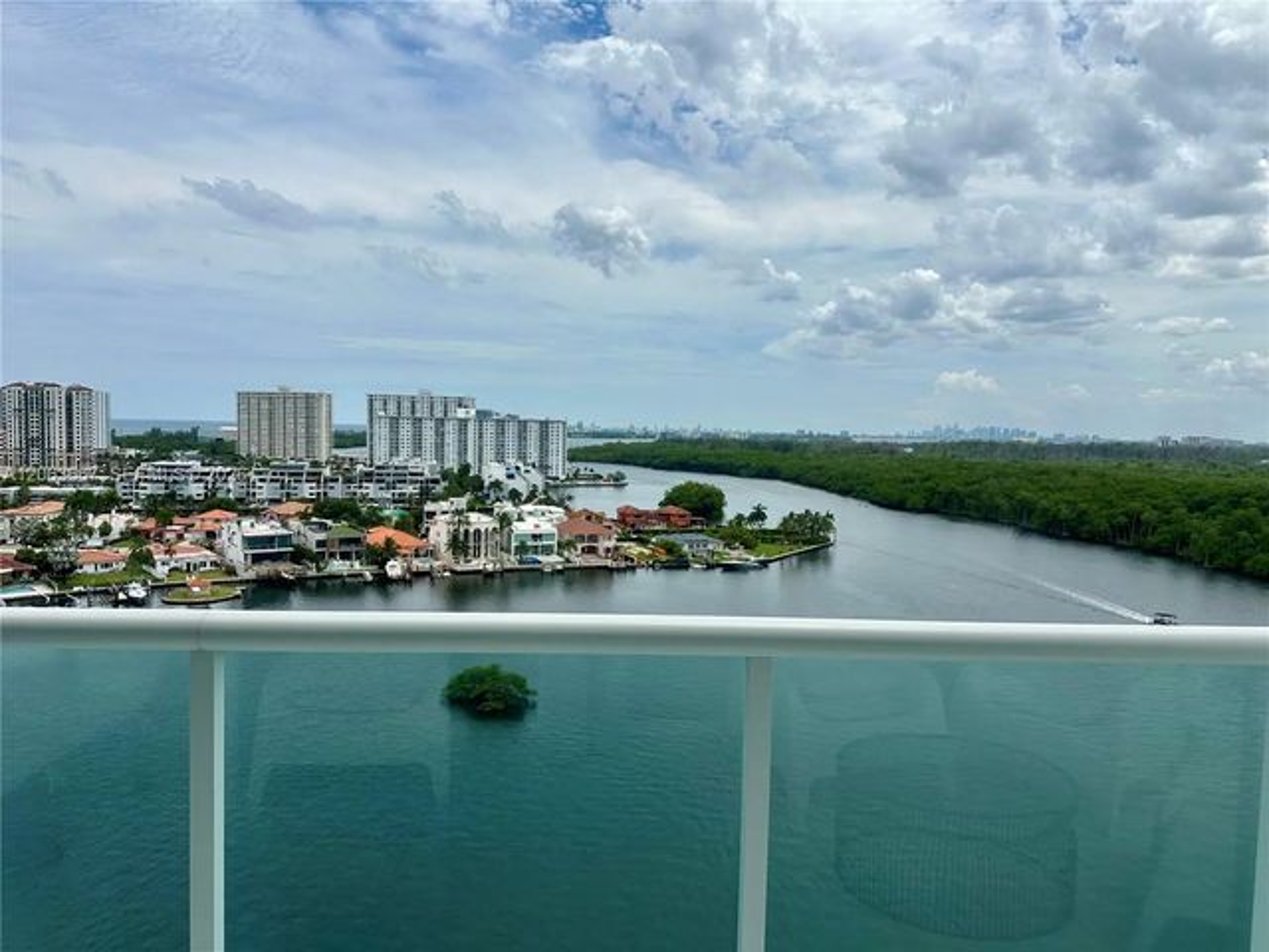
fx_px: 880
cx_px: 634
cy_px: 476
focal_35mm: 24
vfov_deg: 56.8
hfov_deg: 71.6
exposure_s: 1/8929
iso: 80
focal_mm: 6.86
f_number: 1.78
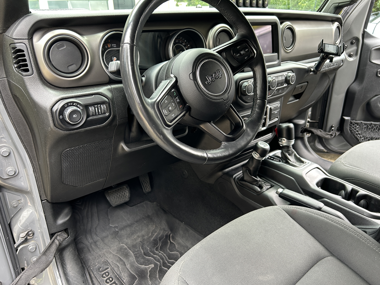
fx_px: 285
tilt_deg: -25.1
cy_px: 142
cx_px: 190
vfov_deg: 53.1
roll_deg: +1.9
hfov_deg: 67.3
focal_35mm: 26
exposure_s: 1/113
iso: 125
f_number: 1.5
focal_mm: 5.7
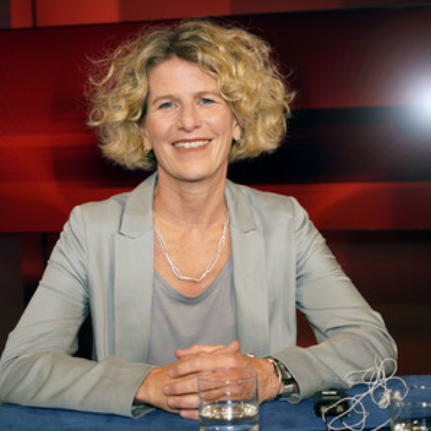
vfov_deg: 27.3
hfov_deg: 27.3
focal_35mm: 63
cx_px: 200
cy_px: 216
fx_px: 887
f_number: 4.5
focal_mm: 49
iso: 1600
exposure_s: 1/160
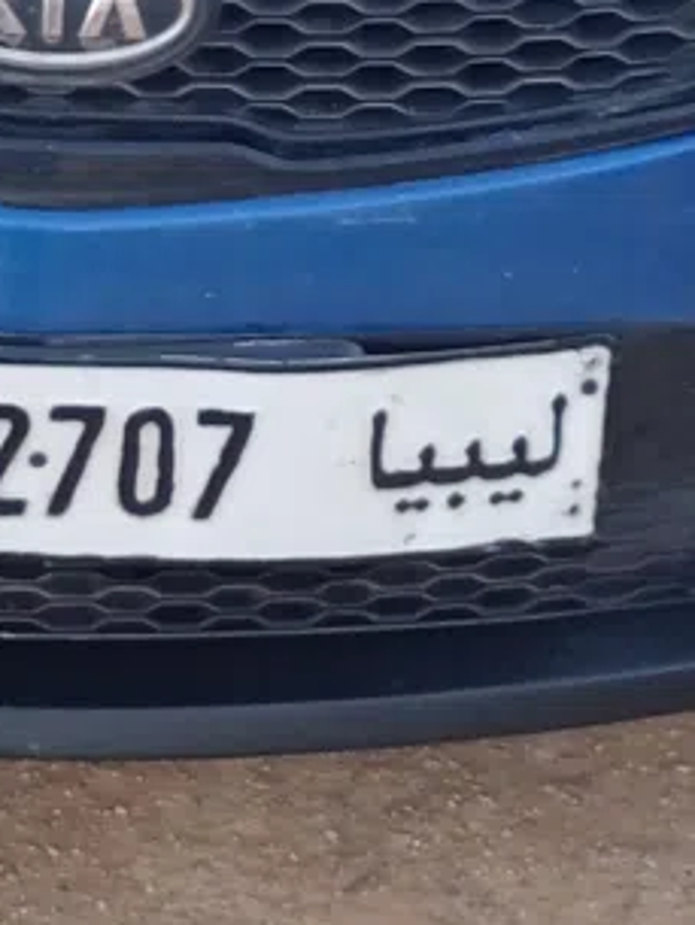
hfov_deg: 13.0
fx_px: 2996
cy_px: -238
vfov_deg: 16.7
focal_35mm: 112
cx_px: -21
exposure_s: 1/33.3
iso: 164
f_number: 1.8
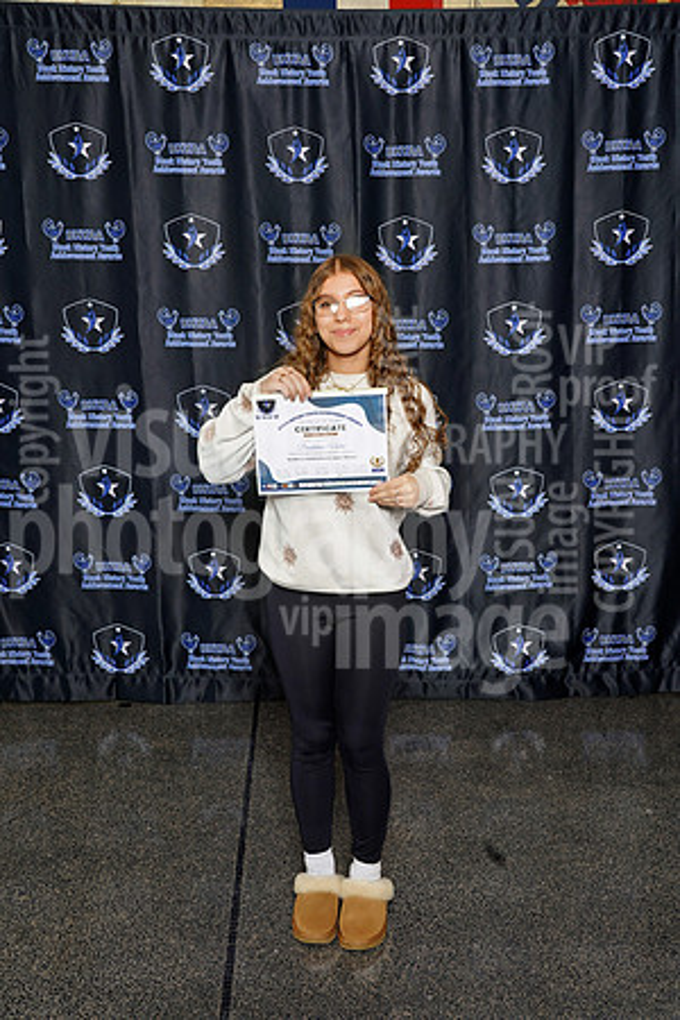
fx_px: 1190
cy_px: 510
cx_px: 340
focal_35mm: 42
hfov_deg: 31.9
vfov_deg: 46.4
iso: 800
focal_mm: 42
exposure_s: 1/125
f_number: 8
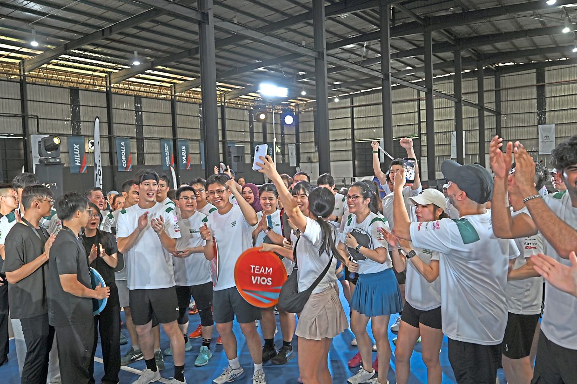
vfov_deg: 43.6
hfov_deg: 62.0
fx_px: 480
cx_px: 288
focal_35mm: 30
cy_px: 192
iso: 1250
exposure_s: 1/200
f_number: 4
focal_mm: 30
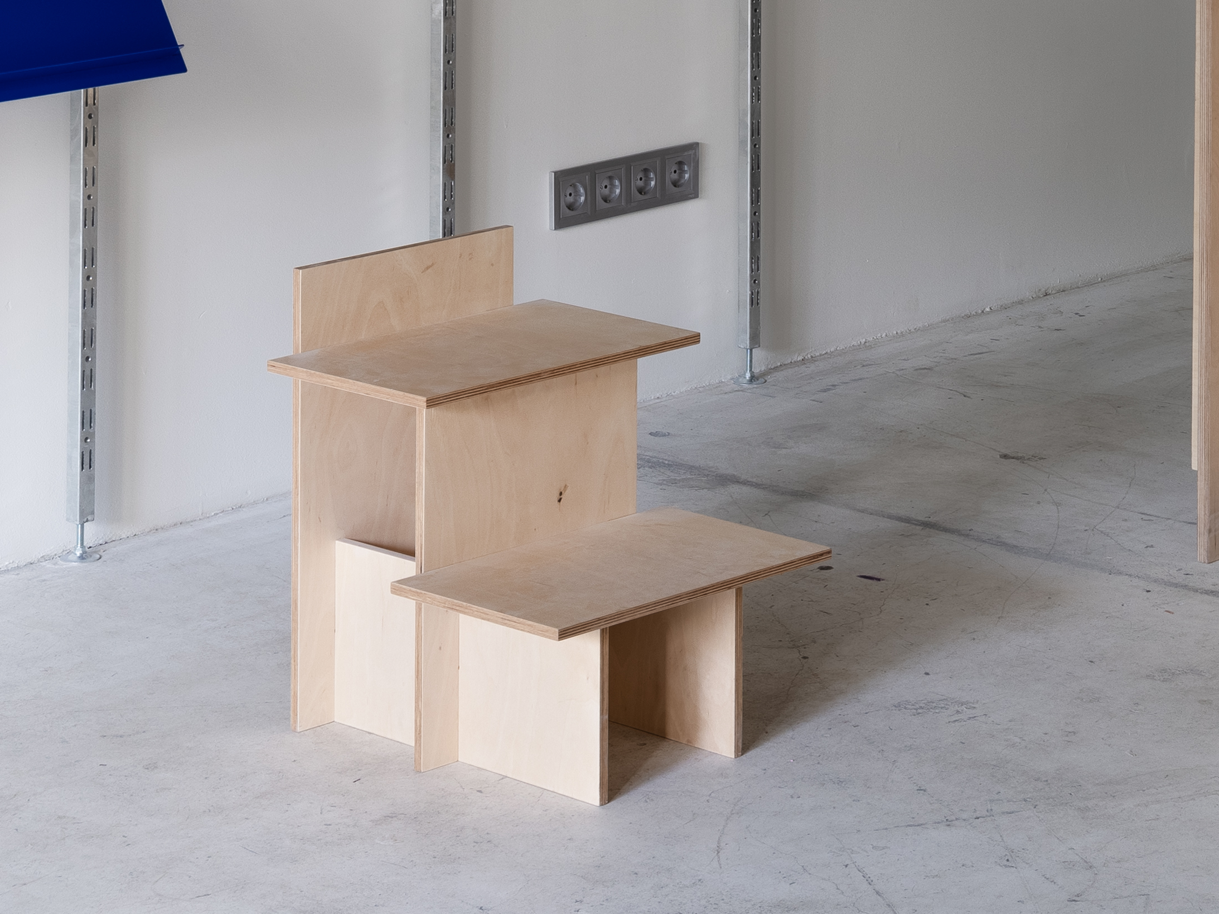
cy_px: -657
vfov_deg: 12.5
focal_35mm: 109
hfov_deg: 17.8
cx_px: 1076
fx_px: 3838
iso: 200
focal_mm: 41
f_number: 13
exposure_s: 1/4
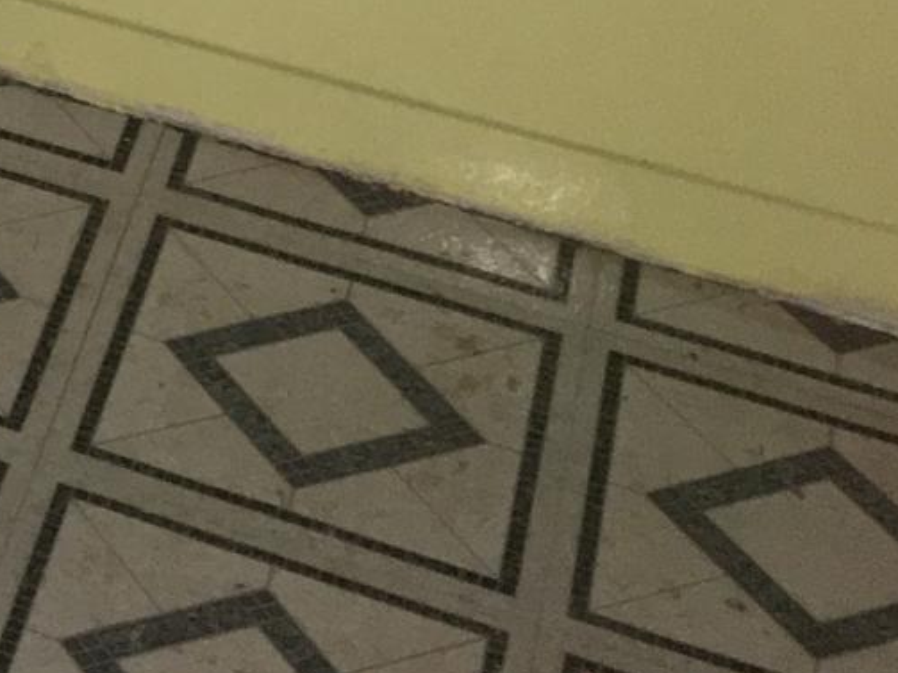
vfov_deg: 11.3
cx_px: -884
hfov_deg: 14.1
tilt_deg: -22.9
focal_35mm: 118
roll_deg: +0.6
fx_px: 3060
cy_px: -673
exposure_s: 1/16
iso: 80
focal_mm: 4.15
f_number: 2.2
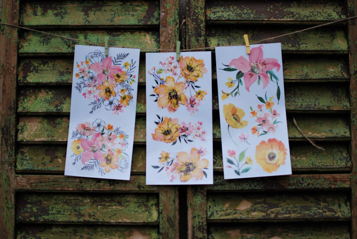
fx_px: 521
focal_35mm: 52
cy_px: 120
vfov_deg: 25.8
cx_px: 178
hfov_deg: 37.8
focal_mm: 35
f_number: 2
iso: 100
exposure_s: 1/250
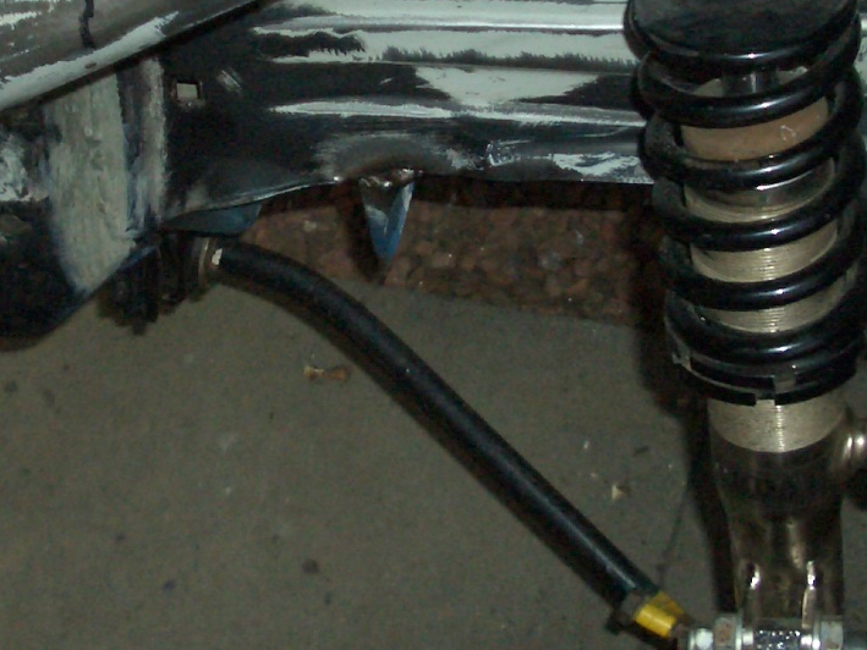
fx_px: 1979
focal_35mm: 79
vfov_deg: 18.4
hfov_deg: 24.7
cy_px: 94
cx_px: 380
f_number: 2.6
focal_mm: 5.8
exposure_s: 1/60
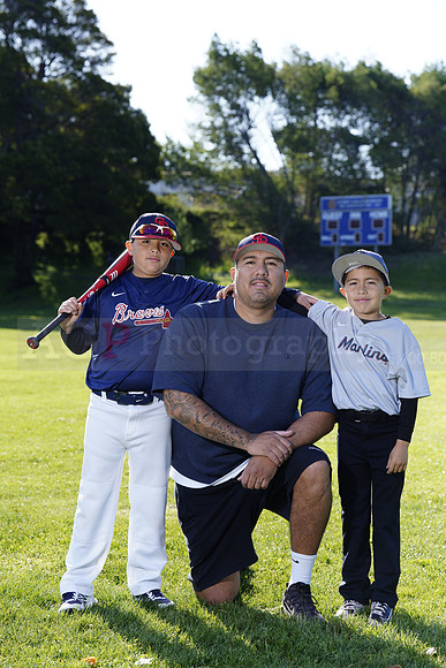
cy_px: 334
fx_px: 1430
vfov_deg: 26.3
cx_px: 223
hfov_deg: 17.7
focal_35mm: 77
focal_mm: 77
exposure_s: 1/250
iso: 100
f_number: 5
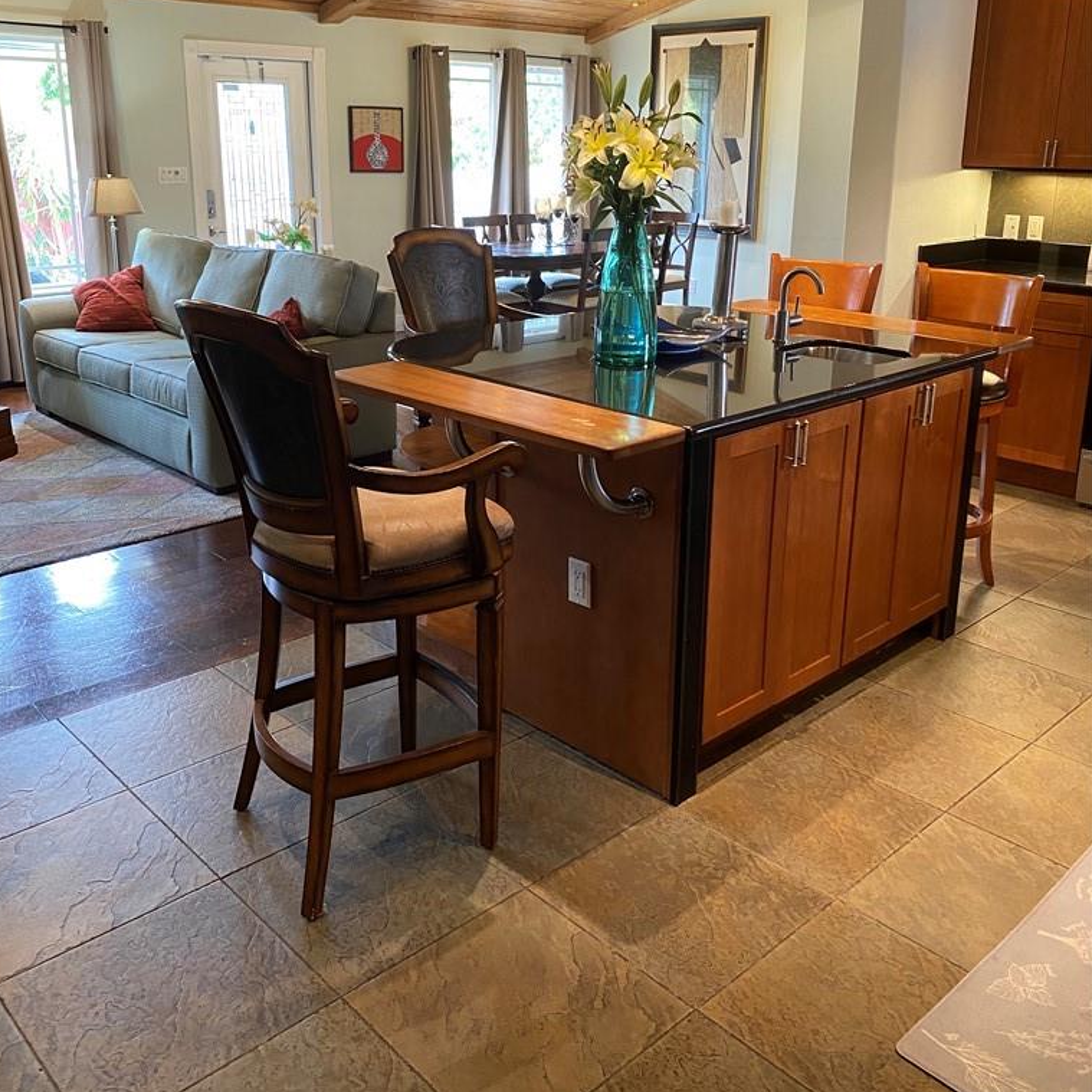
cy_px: 432
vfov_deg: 52.1
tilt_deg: -14.0
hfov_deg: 52.5
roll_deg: -1.5
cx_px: 542
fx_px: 1106
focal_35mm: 31
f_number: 1.8
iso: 250
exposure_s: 1/60
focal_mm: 4.25
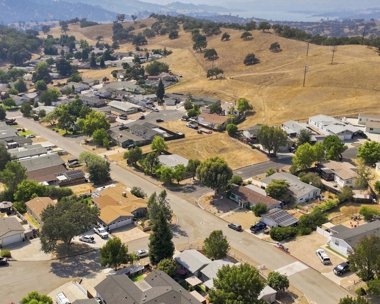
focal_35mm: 37
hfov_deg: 48.9
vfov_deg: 40.1
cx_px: 161
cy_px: 167
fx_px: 416
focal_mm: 12.3
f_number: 2.8
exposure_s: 1/2500
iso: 110
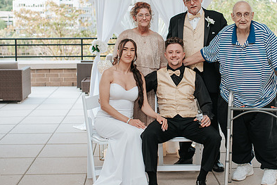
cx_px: 187
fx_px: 493
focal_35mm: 64
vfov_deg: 21.2
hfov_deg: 31.1
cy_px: 69
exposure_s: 1/160
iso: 200
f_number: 2.8
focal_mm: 35
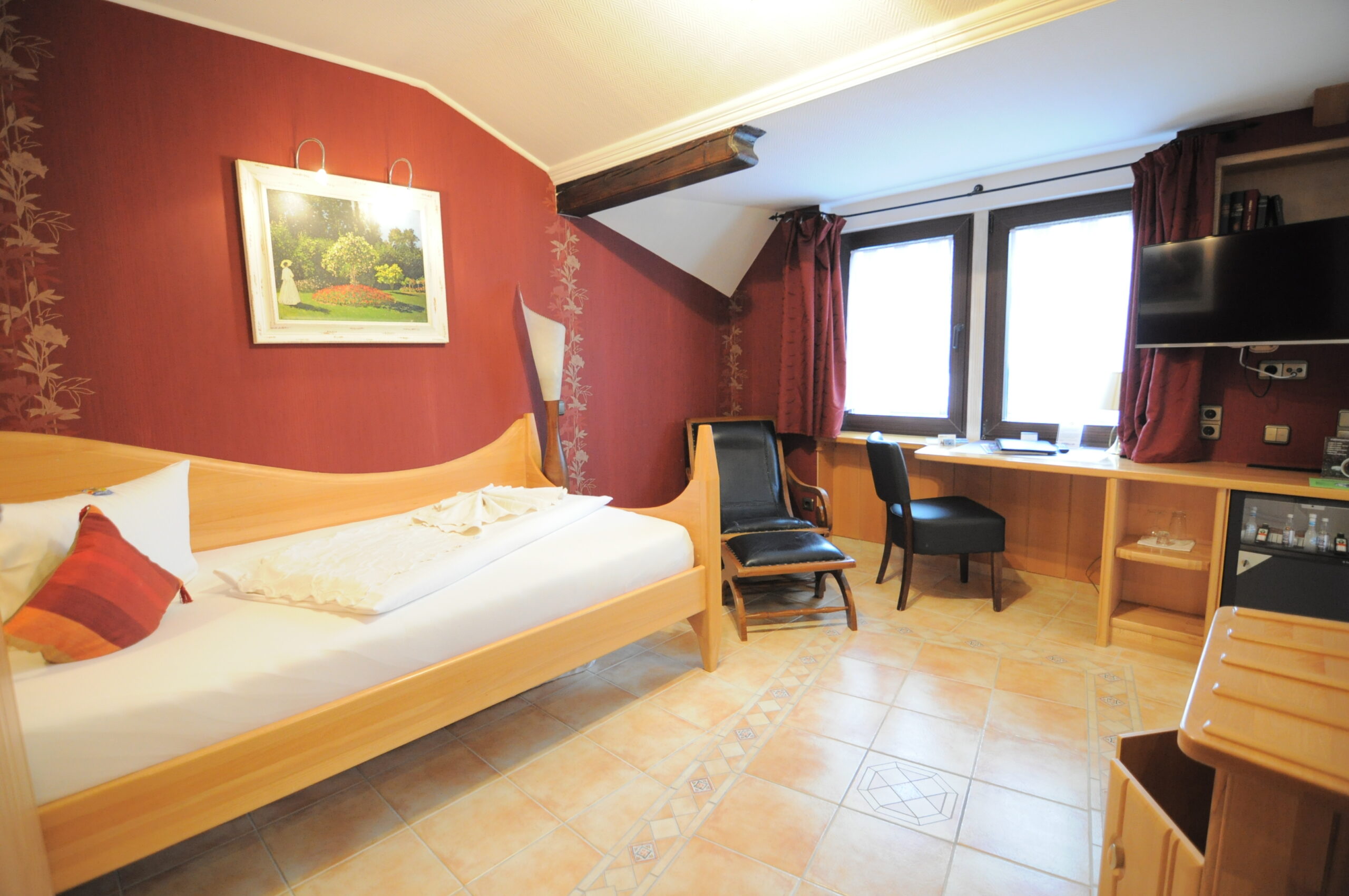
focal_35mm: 16
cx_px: 674
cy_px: 448
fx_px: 618
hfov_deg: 95.1
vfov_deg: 71.9
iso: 1250
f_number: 2.8
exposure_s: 1/30
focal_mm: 11
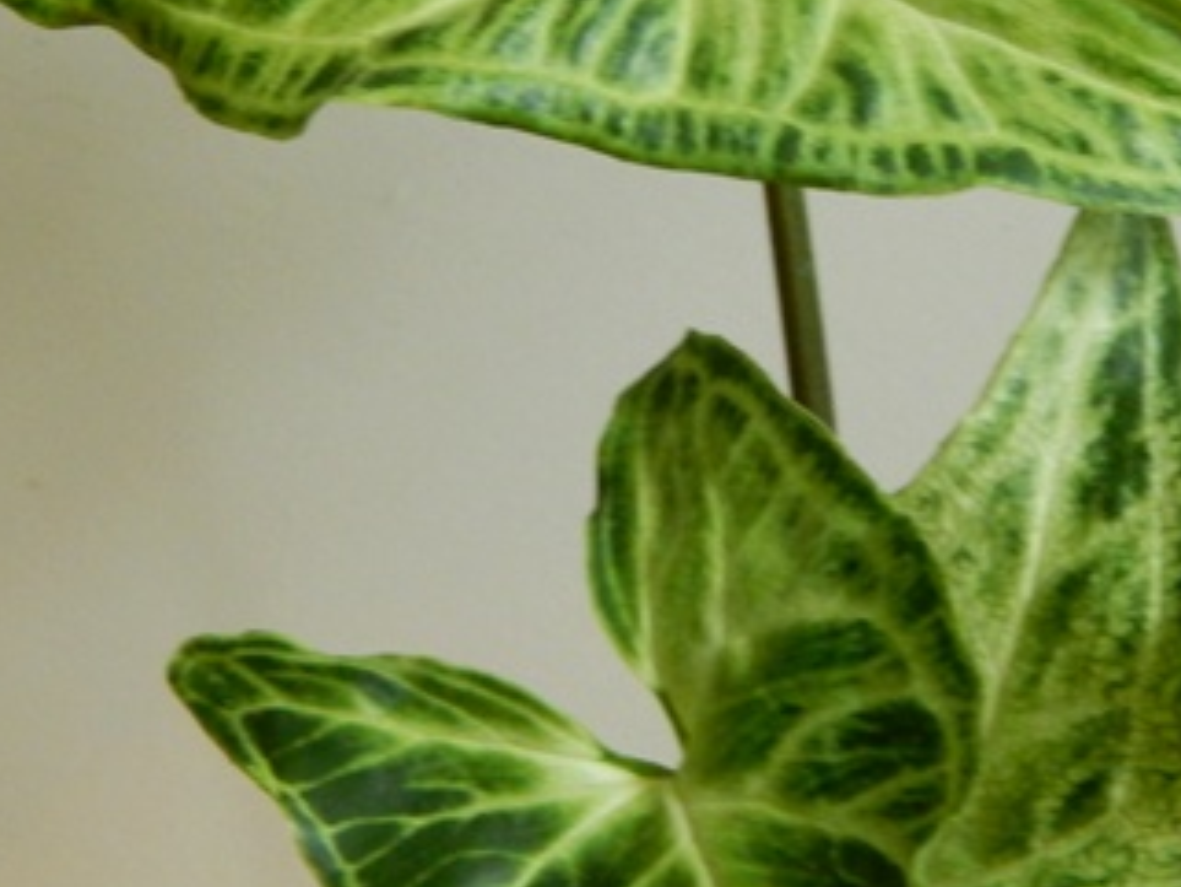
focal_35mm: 133
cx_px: 684
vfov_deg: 11.1
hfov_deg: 14.8
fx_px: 4539
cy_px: 245
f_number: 4
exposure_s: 1/8
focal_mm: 10.9
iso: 450
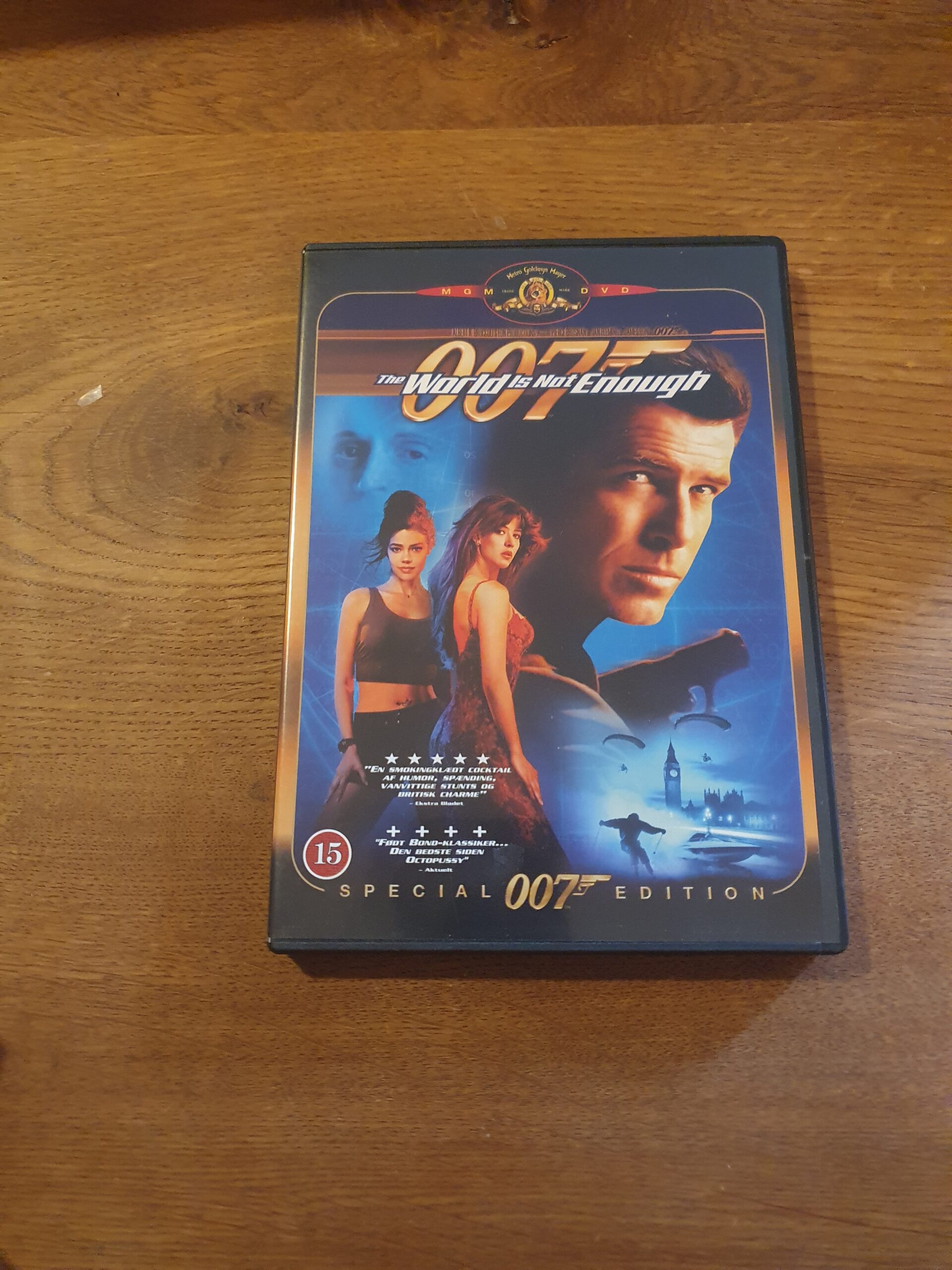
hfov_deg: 53.1
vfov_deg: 67.3
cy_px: 635
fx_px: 953
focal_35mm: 26
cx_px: 476
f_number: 1.5
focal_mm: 4.32
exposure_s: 1/50
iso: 500
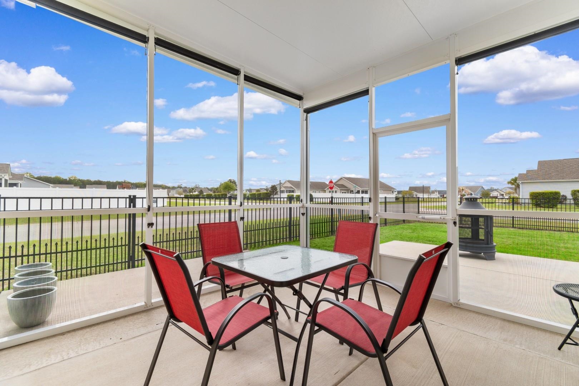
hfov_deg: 100.4
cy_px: 193
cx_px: 290
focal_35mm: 15
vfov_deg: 77.3
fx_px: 241
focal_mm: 10
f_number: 8
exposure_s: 1/250
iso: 100
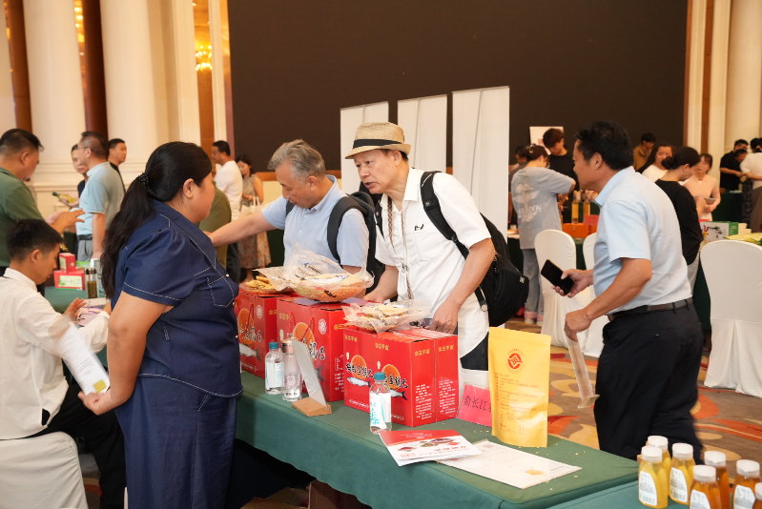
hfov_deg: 43.6
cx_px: 381
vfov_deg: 29.9
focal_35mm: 45
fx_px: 953
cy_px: 254
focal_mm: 45
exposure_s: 1/80
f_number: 5.6
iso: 5000
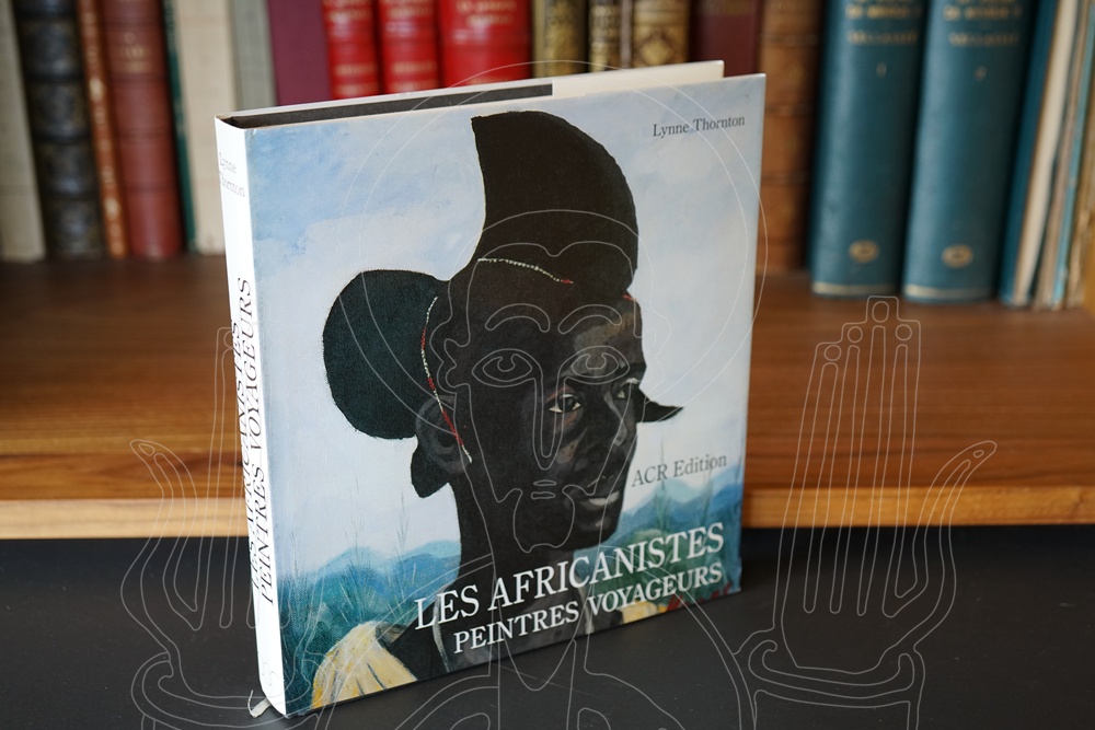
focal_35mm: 50
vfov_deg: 27.0
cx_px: 548
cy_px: 365
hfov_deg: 39.6
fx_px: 1521
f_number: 4
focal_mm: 50
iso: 1250
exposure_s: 1/160
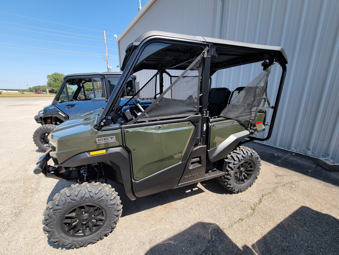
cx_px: 170
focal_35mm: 13
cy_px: 128
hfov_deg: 106.2
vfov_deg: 89.9
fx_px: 127
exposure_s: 1/709
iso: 50
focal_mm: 2.2
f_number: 2.2
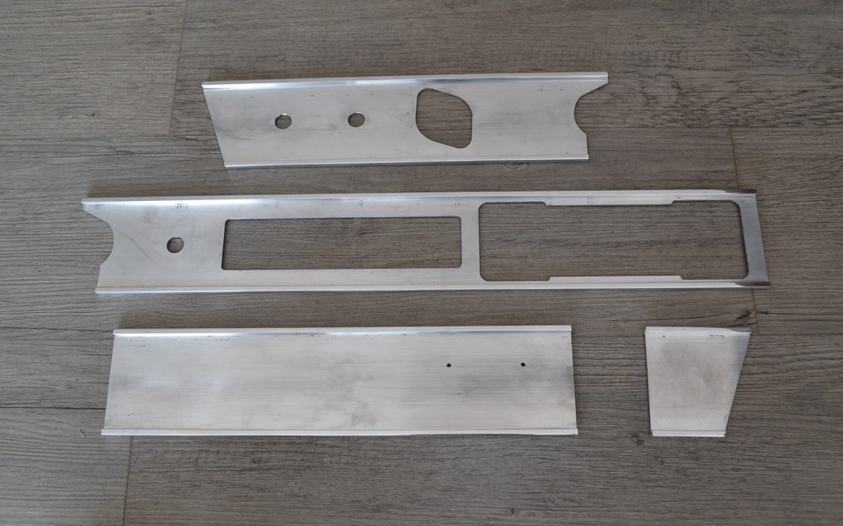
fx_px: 781
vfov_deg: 37.3
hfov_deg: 56.7
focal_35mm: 34
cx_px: 419
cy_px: 267
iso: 400
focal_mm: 22
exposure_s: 1/125
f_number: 5.6
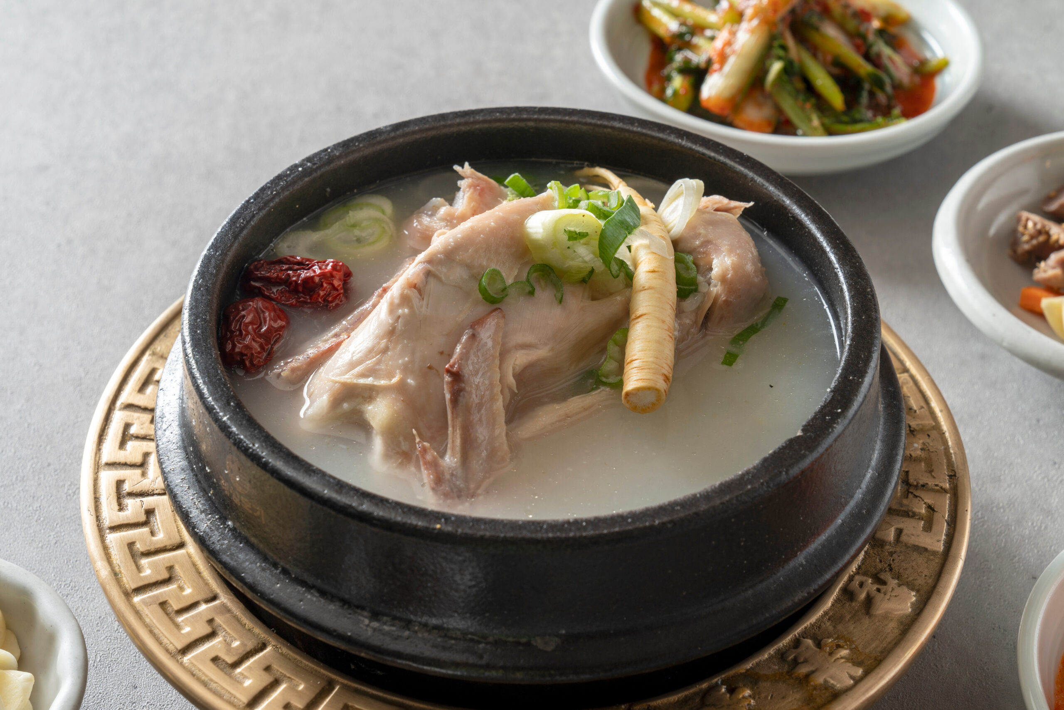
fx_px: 2069
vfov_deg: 19.5
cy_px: 355
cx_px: 532
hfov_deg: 28.8
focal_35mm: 70
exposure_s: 1/125
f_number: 11
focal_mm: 70
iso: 160
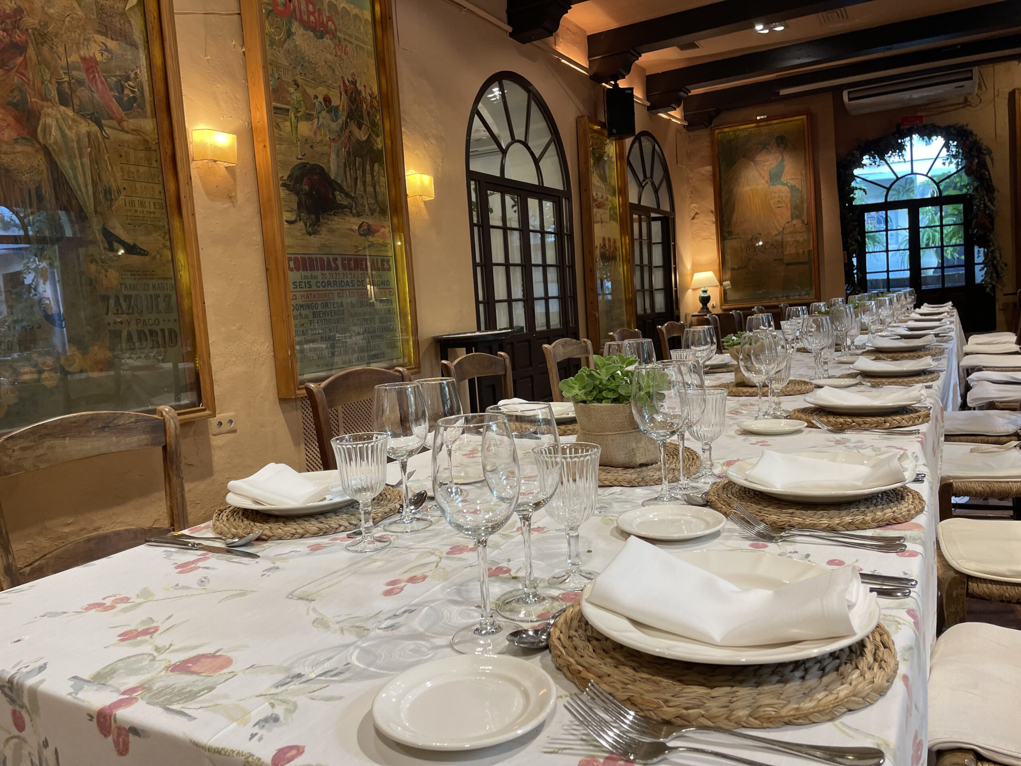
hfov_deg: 67.3
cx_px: 510
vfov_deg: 53.1
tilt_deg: -5.7
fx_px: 767
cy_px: 383
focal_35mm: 26
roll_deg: +4.4
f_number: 1.6
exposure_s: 1/50
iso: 80
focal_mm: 4.2
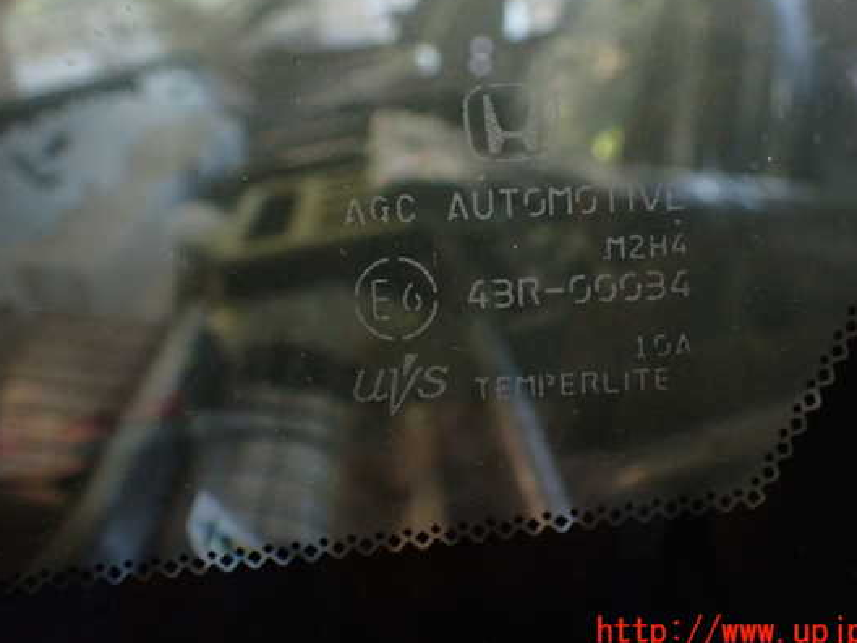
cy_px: 288
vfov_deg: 41.8
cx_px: 476
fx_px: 842
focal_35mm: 34
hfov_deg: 53.8
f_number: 2.3
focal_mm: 5.4
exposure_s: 1/80
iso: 800
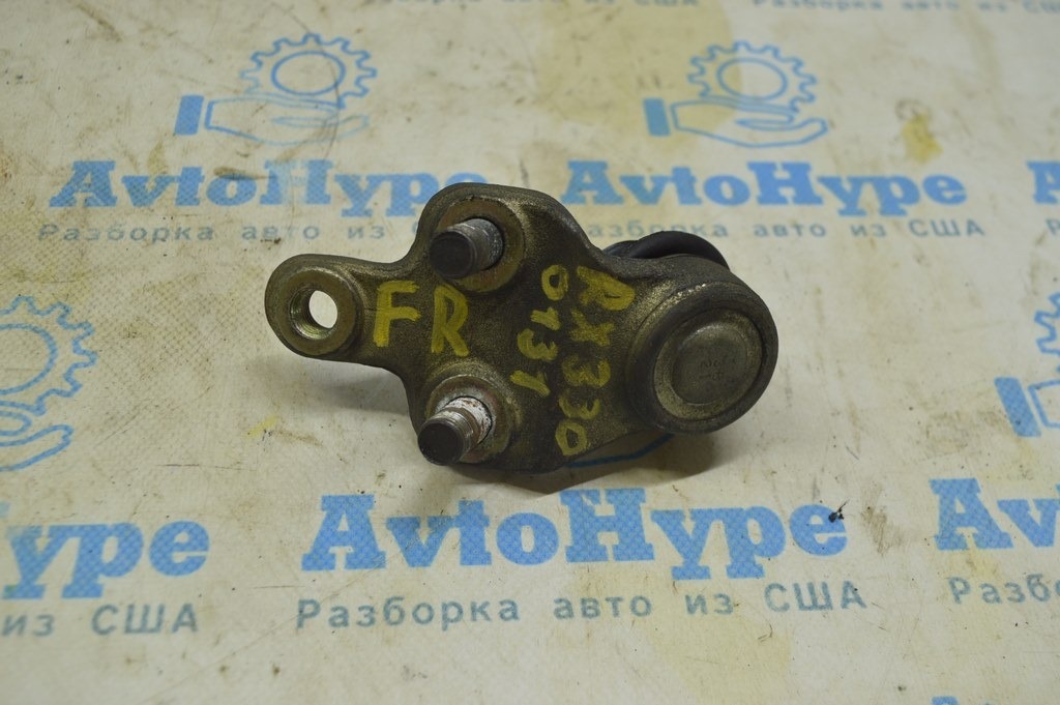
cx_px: 530
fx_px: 1236
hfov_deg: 46.4
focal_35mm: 42
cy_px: 352
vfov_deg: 31.8
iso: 400
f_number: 5.6
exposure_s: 1/40
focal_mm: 28
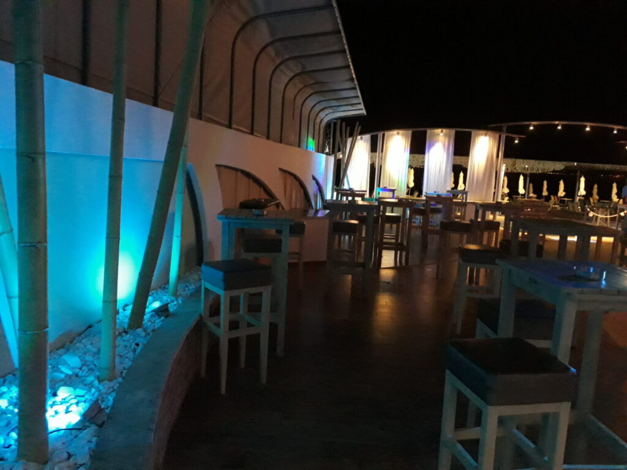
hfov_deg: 65.3
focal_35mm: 27
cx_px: 314
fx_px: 489
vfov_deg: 51.4
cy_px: 235
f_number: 1.9
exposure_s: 1/17
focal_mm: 3.6
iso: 800
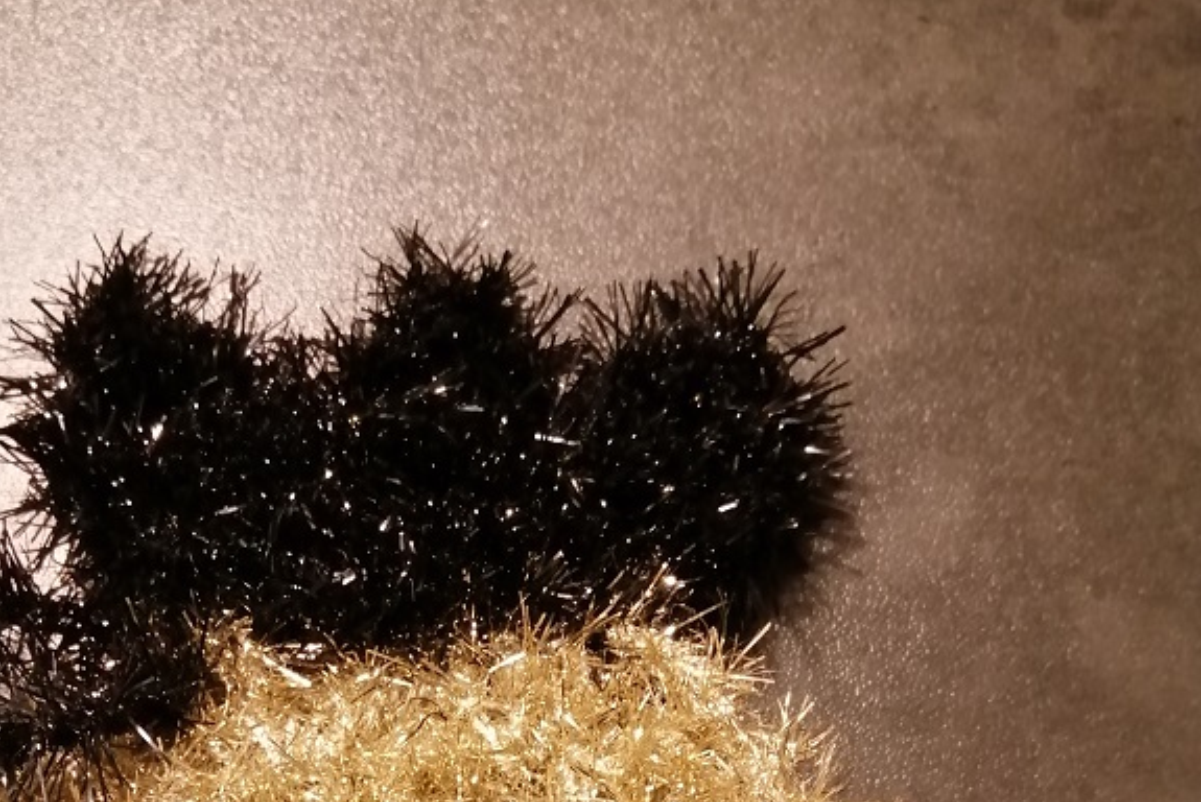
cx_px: 430
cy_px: 950
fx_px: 1569
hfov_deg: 41.5
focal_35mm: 47
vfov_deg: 25.8
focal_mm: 3.6
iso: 400
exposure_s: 1/20
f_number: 1.8
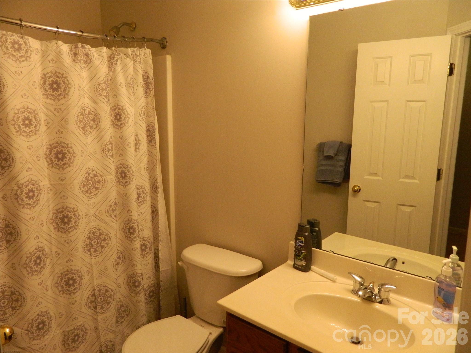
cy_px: 176
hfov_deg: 69.4
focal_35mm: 25
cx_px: 236
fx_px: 340
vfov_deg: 54.9
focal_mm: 4.5
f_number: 3.1
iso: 400
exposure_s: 1/200
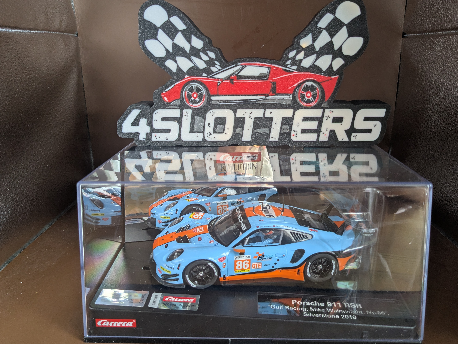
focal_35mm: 29
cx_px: 240
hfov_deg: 61.6
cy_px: 173
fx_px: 384
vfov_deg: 48.2
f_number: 1.73
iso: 96
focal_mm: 4.38
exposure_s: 1/99.9
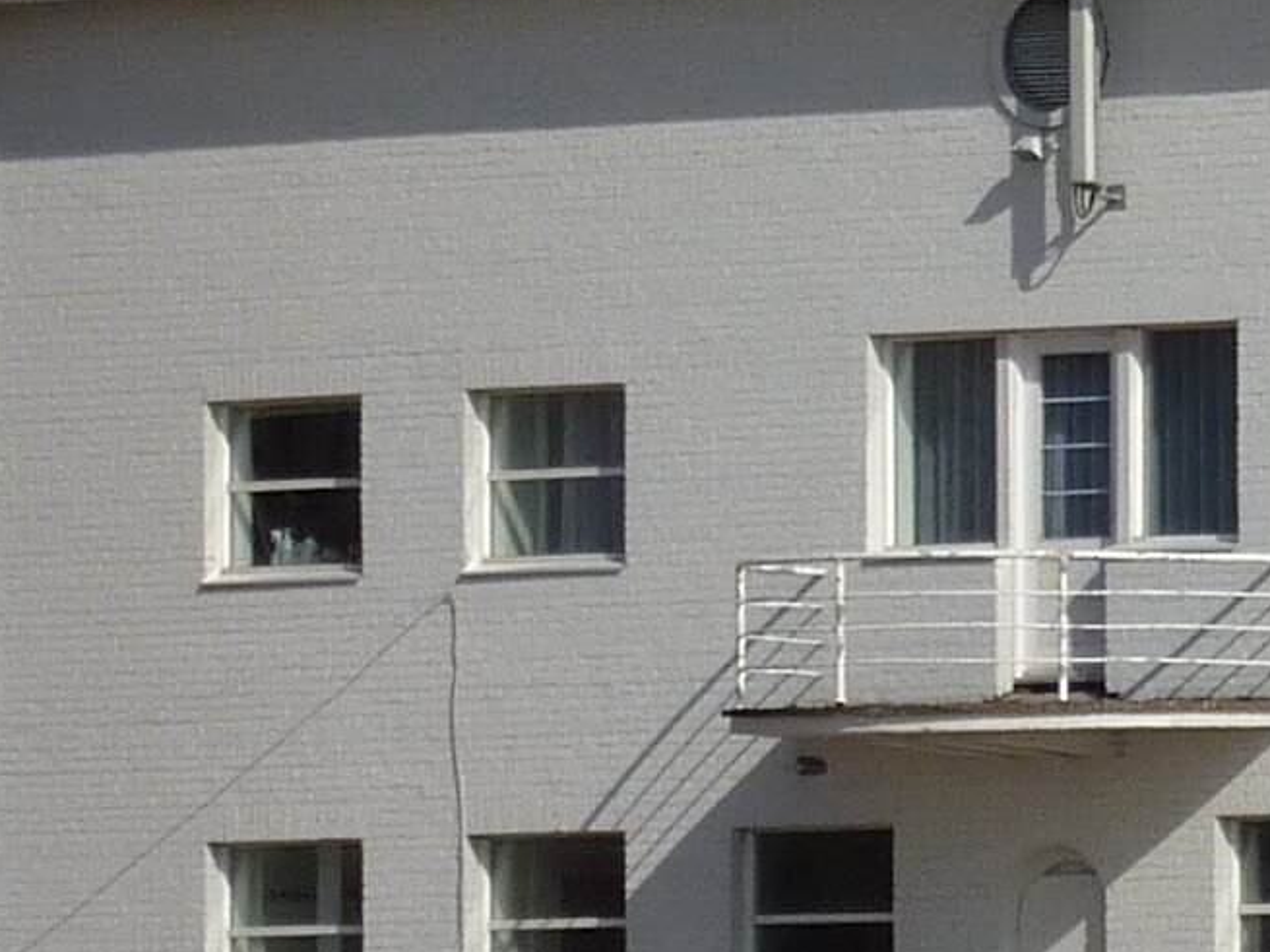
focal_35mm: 535
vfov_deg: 2.8
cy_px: 636
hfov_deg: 3.7
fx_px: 19625
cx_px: 3031
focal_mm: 15.8
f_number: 5.6
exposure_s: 1/1000
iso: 80
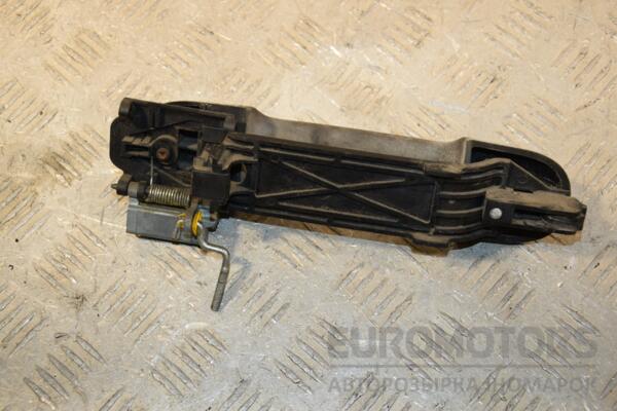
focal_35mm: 63
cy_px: 206
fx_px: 1080
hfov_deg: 31.9
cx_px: 308
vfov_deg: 21.6
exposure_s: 1/200
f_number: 5.6
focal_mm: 42
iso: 800
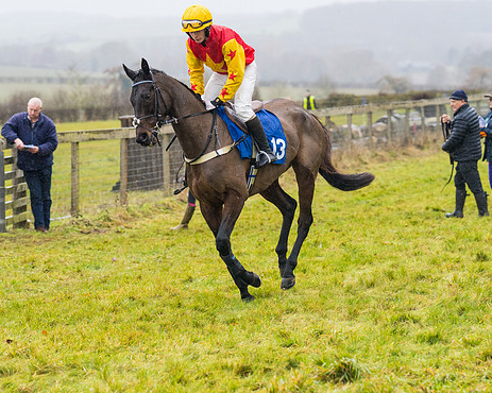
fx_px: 2853
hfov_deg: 9.9
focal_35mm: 196
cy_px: 201
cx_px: 198
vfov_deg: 7.9
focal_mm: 135
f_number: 4
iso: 800
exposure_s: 1/1000
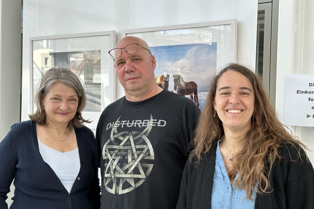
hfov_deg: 38.9
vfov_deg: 26.5
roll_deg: -1.7
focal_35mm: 51
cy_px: 110
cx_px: 160
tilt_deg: -0.1
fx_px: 445
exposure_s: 1/235
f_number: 1.78
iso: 50
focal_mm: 6.86
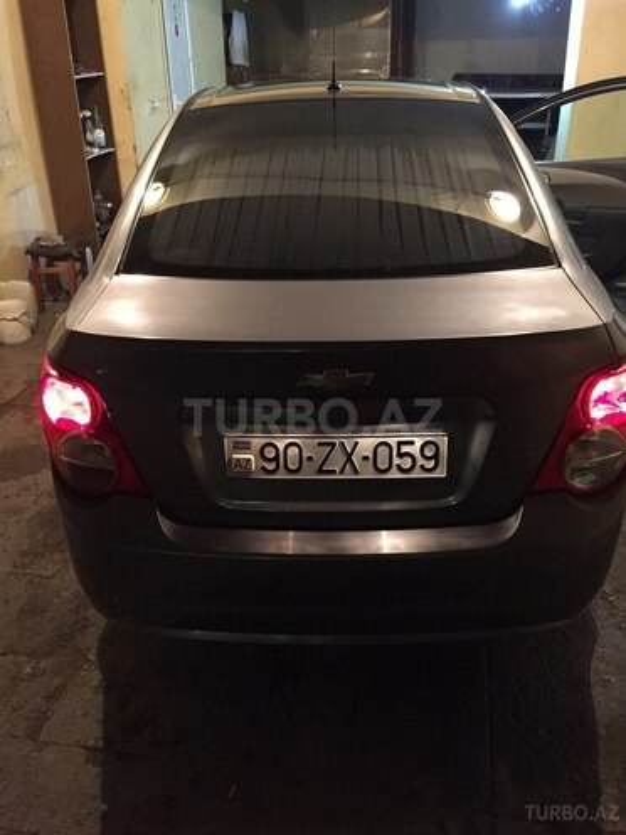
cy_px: 418
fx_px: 699
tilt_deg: -29.3
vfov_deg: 61.7
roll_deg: +1.6
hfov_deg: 48.2
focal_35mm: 29
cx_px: 313
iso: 400
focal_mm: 4.15
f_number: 2.2
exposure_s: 1/17
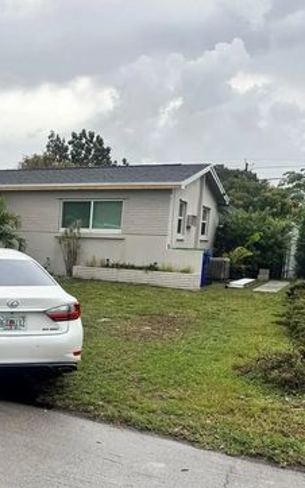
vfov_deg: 44.1
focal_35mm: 45
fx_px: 599
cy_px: 301
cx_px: -47
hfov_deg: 25.9
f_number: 1.78
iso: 80
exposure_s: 1/888
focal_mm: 6.76
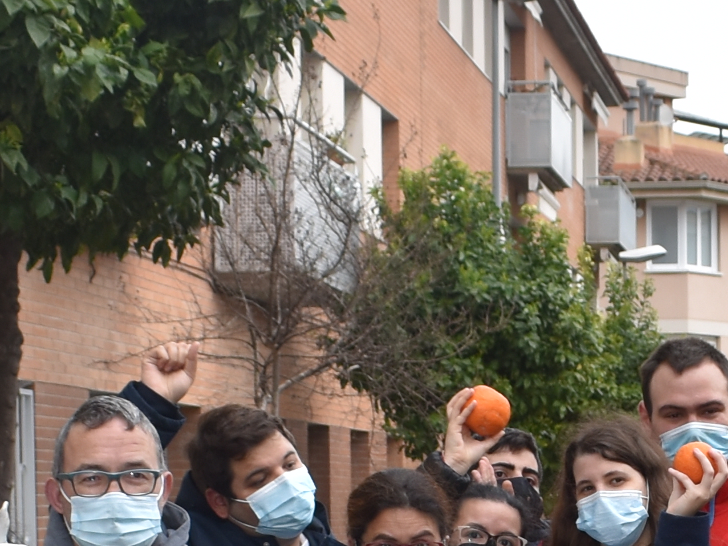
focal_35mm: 142
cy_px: 765
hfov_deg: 13.8
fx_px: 2987
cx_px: 660
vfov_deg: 10.2
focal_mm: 18
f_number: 5
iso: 140
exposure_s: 1/200
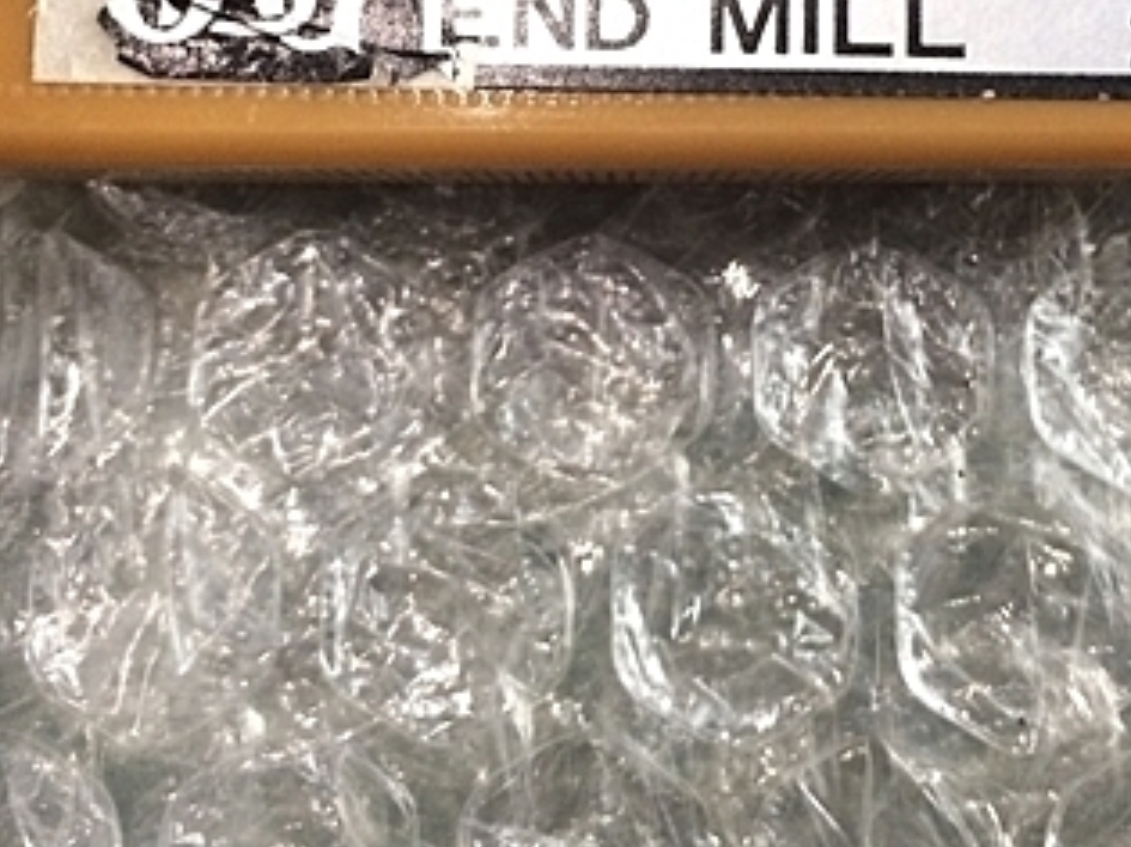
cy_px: 65
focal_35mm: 59
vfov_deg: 24.0
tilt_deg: -82.8
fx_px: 1927
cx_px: 693
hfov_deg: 32.6
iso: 200
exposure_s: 1/30
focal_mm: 4.15
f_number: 2.2
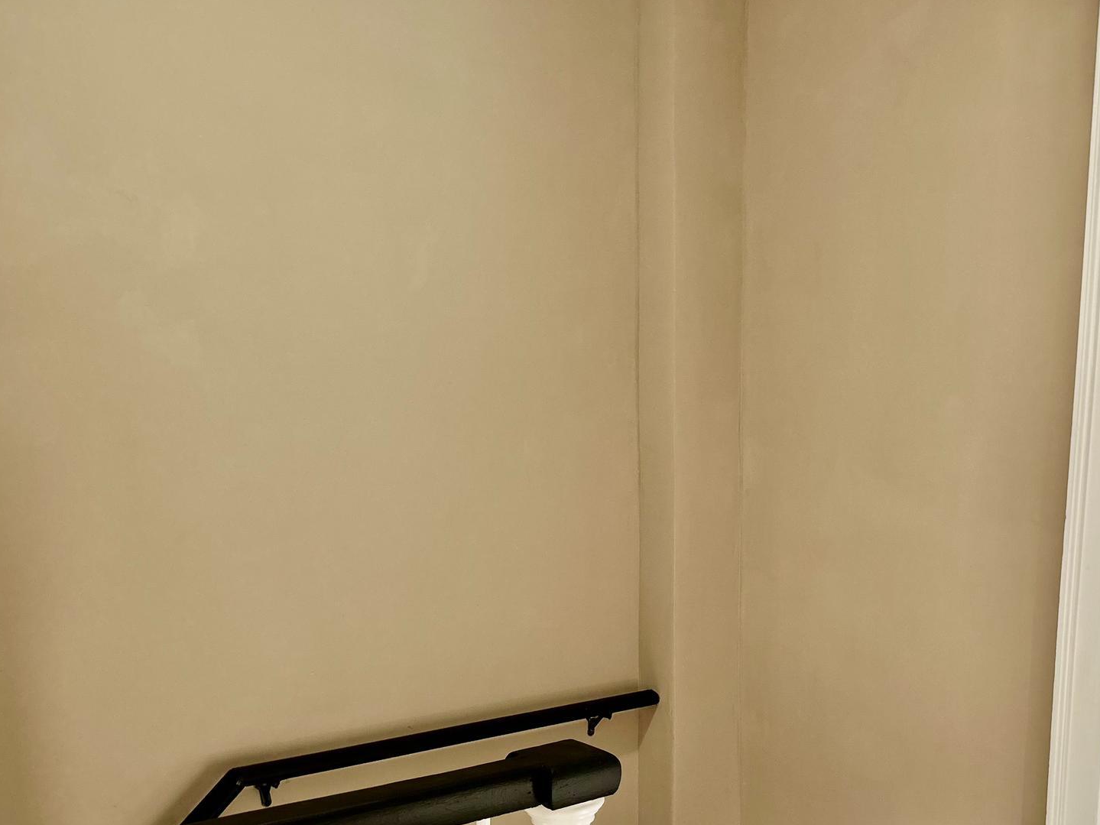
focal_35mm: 37
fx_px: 1176
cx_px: 725
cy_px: 582
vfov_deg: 38.0
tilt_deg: -8.3
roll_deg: -0.8
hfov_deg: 49.3
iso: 125
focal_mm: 5.7
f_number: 1.5
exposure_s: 1/97
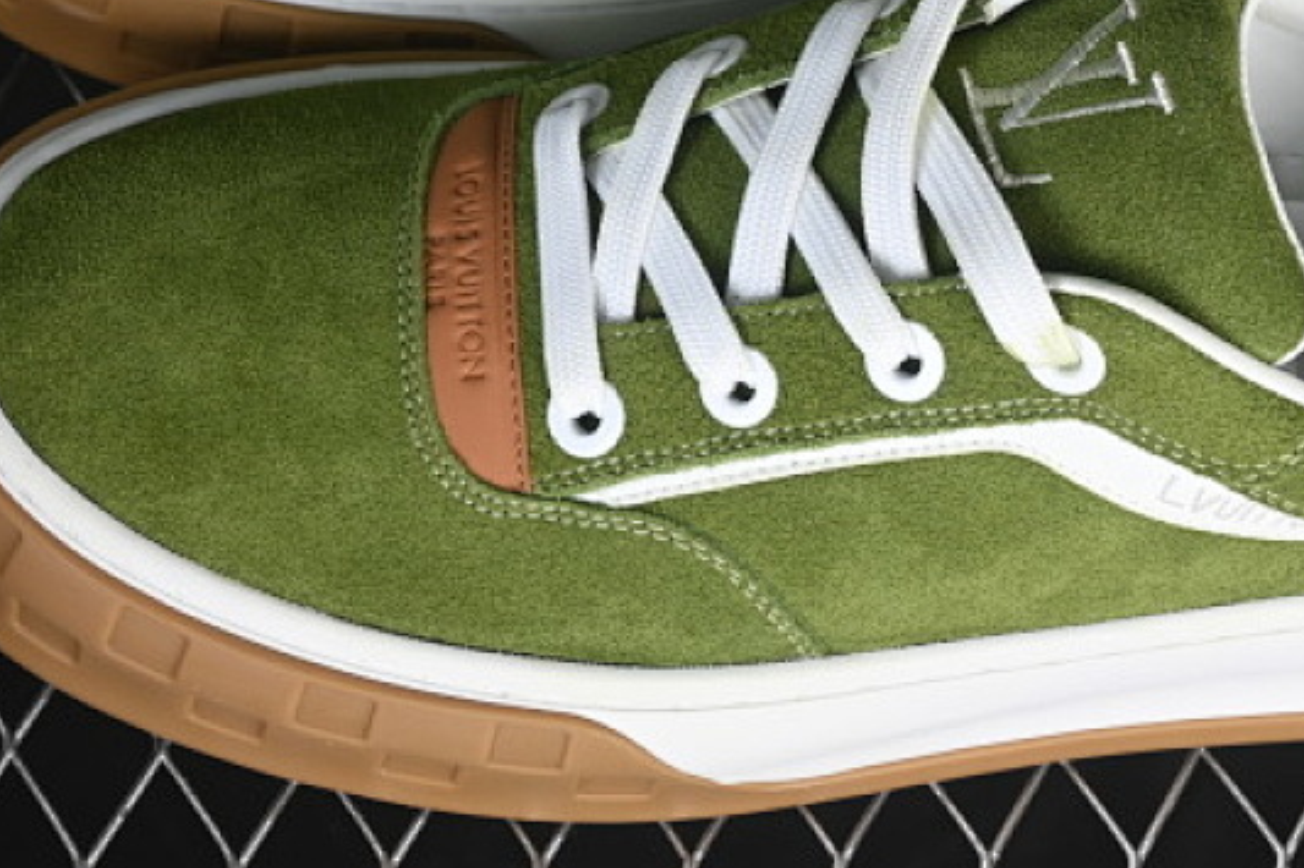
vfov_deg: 9.0
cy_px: 103
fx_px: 5504
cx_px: 881
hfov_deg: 13.5
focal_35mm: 152
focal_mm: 50
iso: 160
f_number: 6.3
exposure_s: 1/80
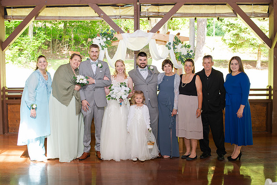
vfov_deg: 33.2
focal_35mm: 40
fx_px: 309
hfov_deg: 48.3
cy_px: 95
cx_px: 132
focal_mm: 35
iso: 360
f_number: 3.2
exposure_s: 1/200
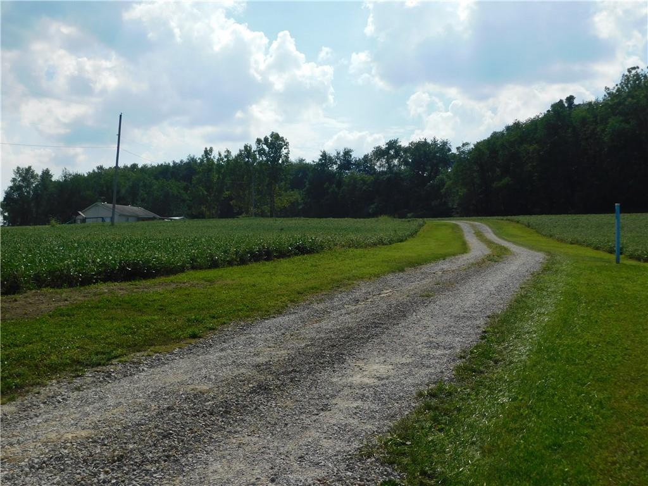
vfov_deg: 32.2
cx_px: 324
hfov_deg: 42.1
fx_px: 842
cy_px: 243
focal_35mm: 45
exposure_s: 1/640
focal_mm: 8
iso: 125
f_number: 7.4
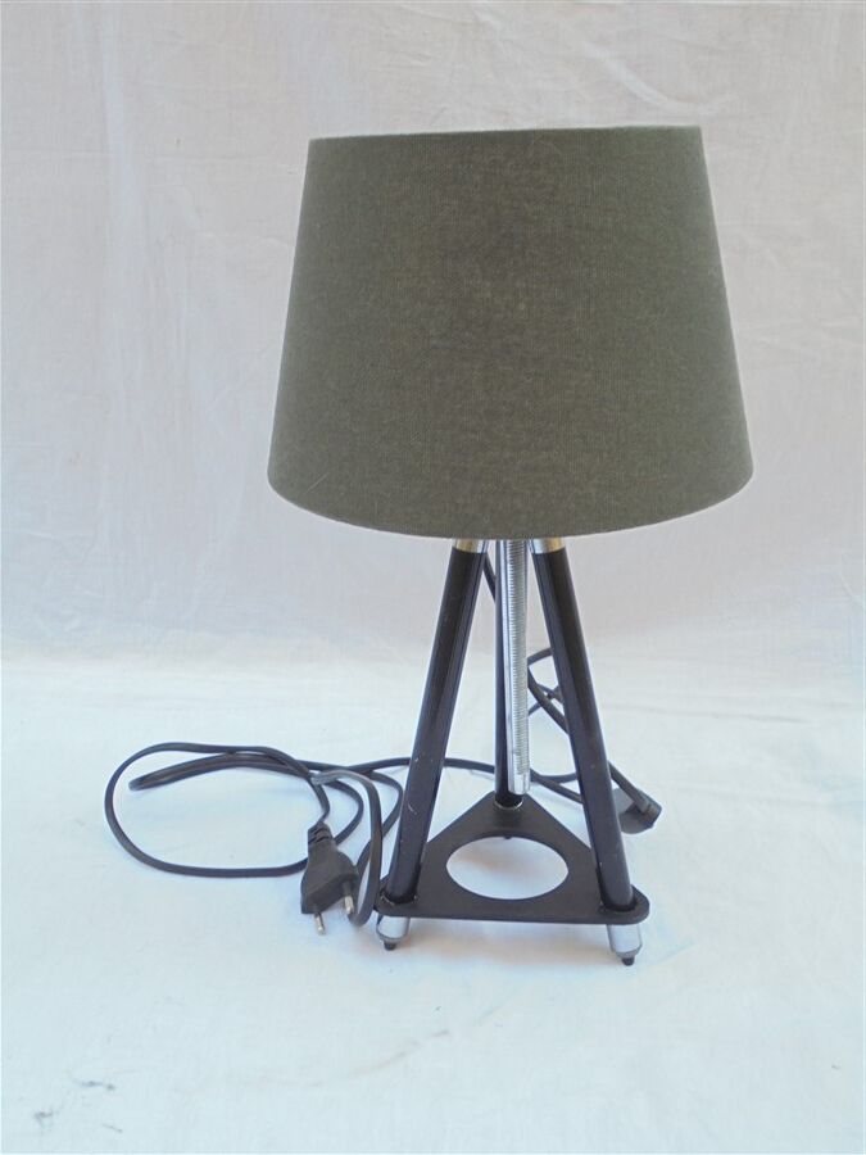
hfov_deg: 41.8
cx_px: 433
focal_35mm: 34
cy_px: 578
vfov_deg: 54.0
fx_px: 1134
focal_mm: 6.1
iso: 100
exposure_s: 1/100
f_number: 4
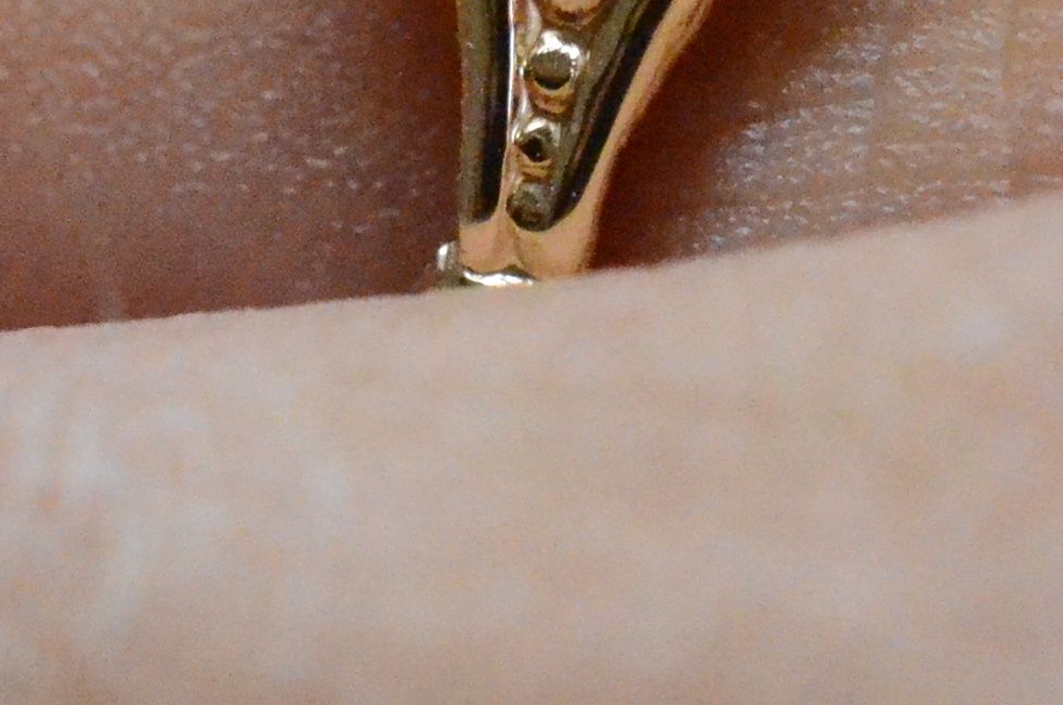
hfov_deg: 6.9
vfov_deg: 4.5
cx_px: 425
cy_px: 164
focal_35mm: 301
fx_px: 8872
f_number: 6.3
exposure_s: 1/2500
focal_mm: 40
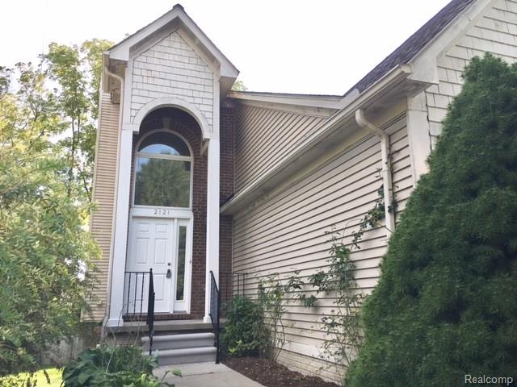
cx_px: 258
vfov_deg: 48.2
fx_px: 433
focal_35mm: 29
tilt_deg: +15.2
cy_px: 194
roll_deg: +1.2
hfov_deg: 61.7
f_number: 2.2
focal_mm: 4.15
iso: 25
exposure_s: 1/430
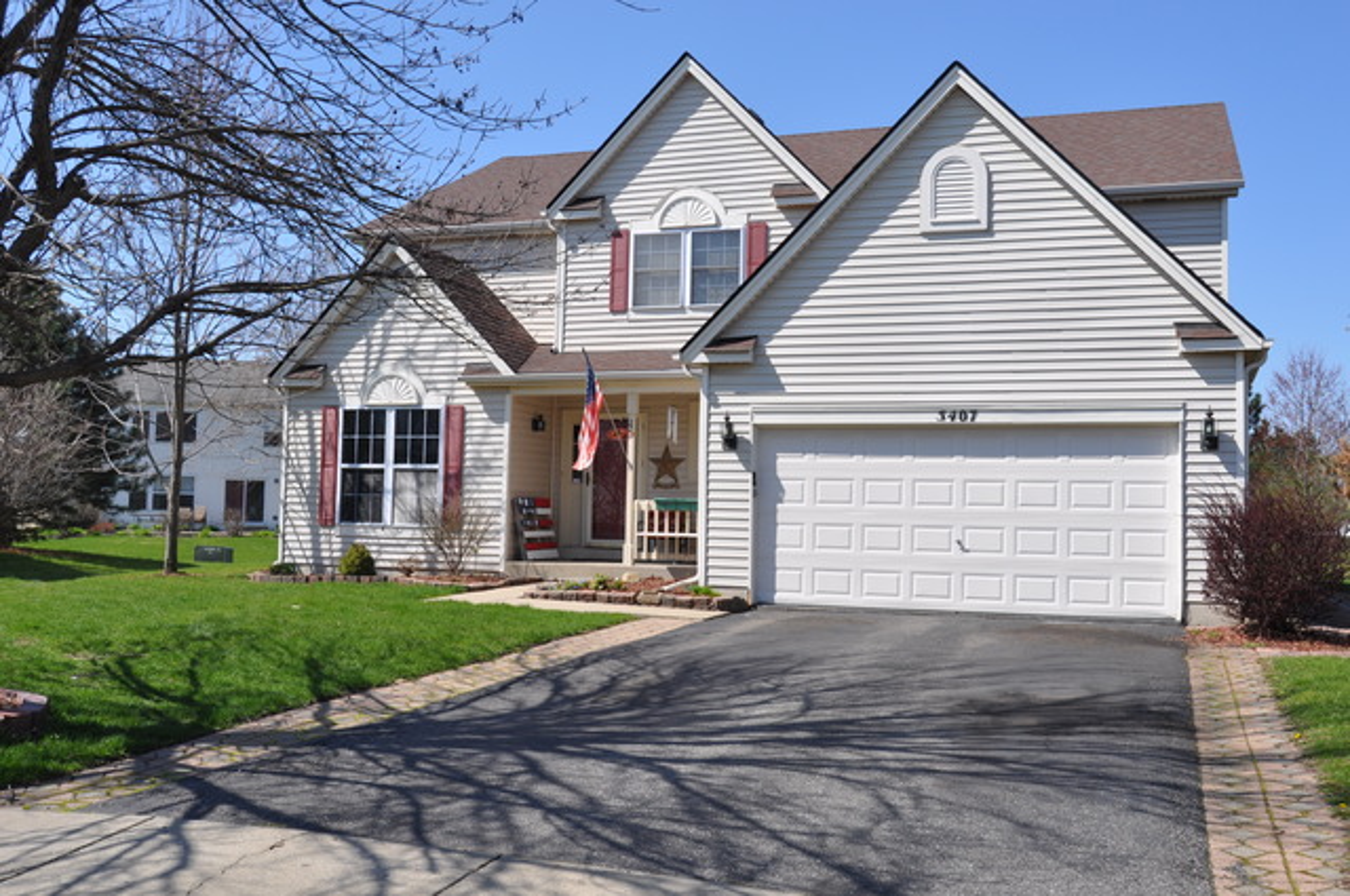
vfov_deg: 38.3
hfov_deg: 55.2
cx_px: 675
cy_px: 448
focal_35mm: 34
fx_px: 1292
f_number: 9
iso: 200
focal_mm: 23
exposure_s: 1/320
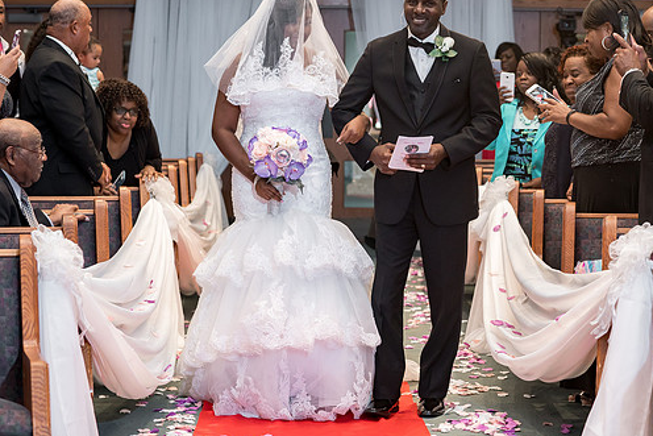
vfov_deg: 14.0
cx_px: 435
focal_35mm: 98
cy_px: 186
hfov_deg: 20.7
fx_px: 1778
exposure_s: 1/200
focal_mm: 70
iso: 1600
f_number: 4
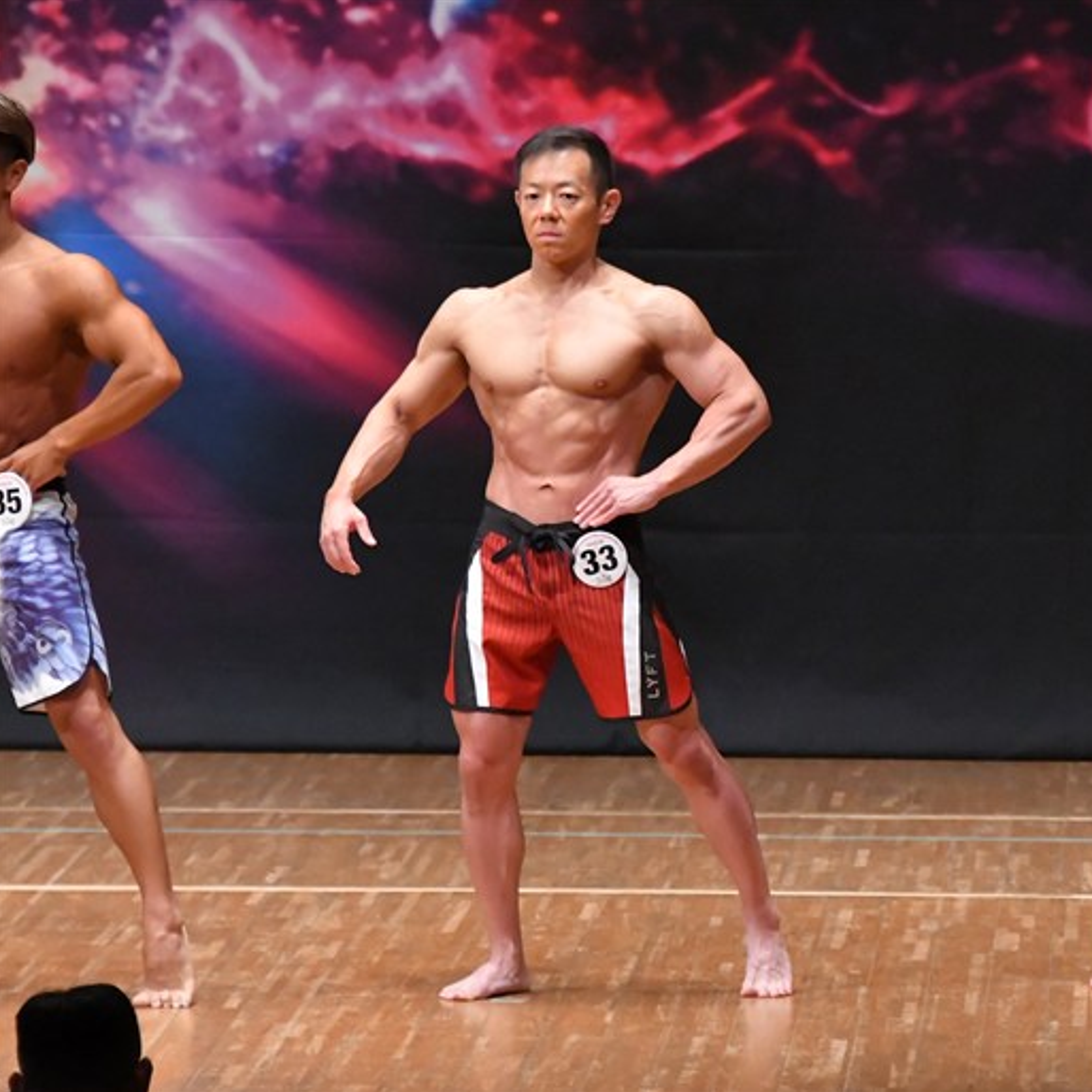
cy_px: 547
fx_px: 13063
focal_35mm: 366
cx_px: 818
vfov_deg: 4.8
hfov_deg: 4.8
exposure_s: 1/400
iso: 8000
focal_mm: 190
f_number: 5.6
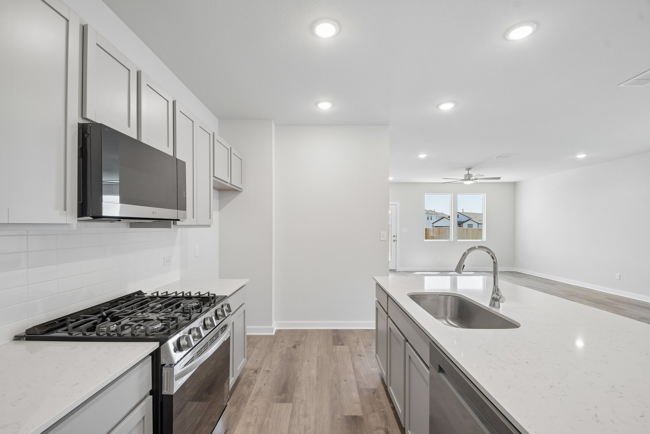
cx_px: 325
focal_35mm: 15
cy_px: 217
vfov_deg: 77.3
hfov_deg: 100.4
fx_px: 271
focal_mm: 10
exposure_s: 1/15
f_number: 8
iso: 400
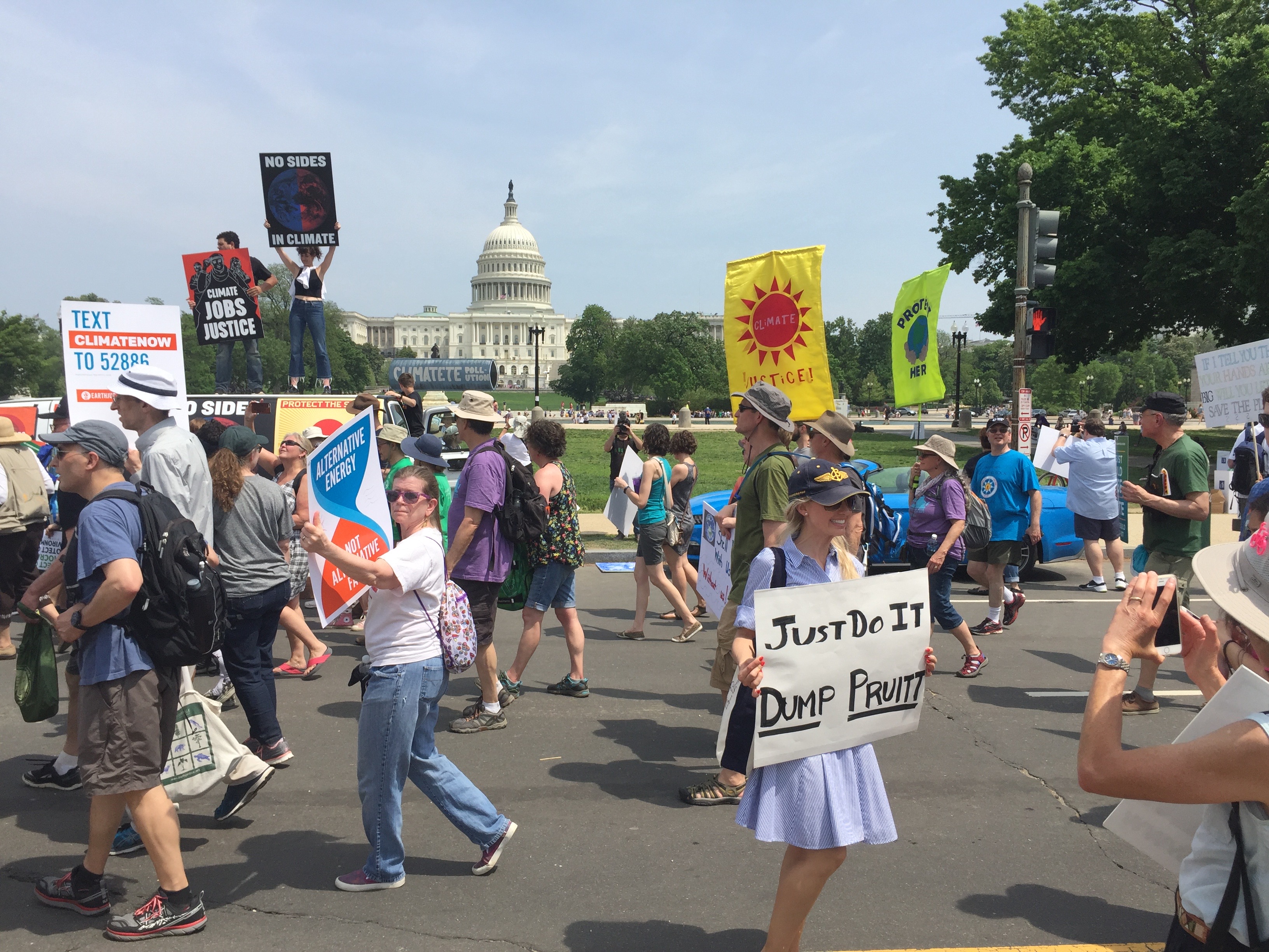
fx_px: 1063
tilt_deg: -3.8
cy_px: 476
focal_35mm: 29
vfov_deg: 48.2
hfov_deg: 61.7
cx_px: 634
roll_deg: +0.1
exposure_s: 1/2326
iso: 32
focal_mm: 4.15
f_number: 2.2
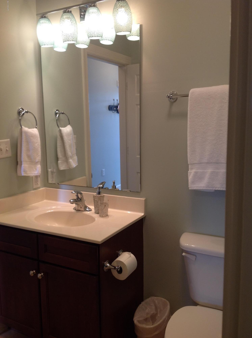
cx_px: 126
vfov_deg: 52.7
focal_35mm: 35
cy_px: 169
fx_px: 341
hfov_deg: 40.6
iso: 50
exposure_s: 1/17
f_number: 2.4
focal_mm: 4.28
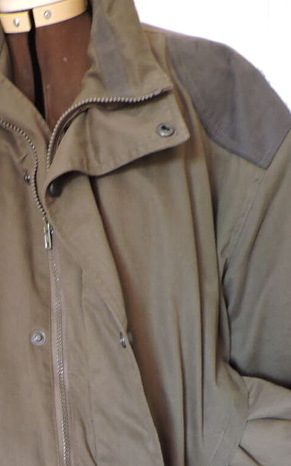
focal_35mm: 44
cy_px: 389
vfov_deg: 42.7
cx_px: 62
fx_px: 558
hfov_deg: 28.6
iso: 400
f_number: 3
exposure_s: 1/20
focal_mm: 4.3
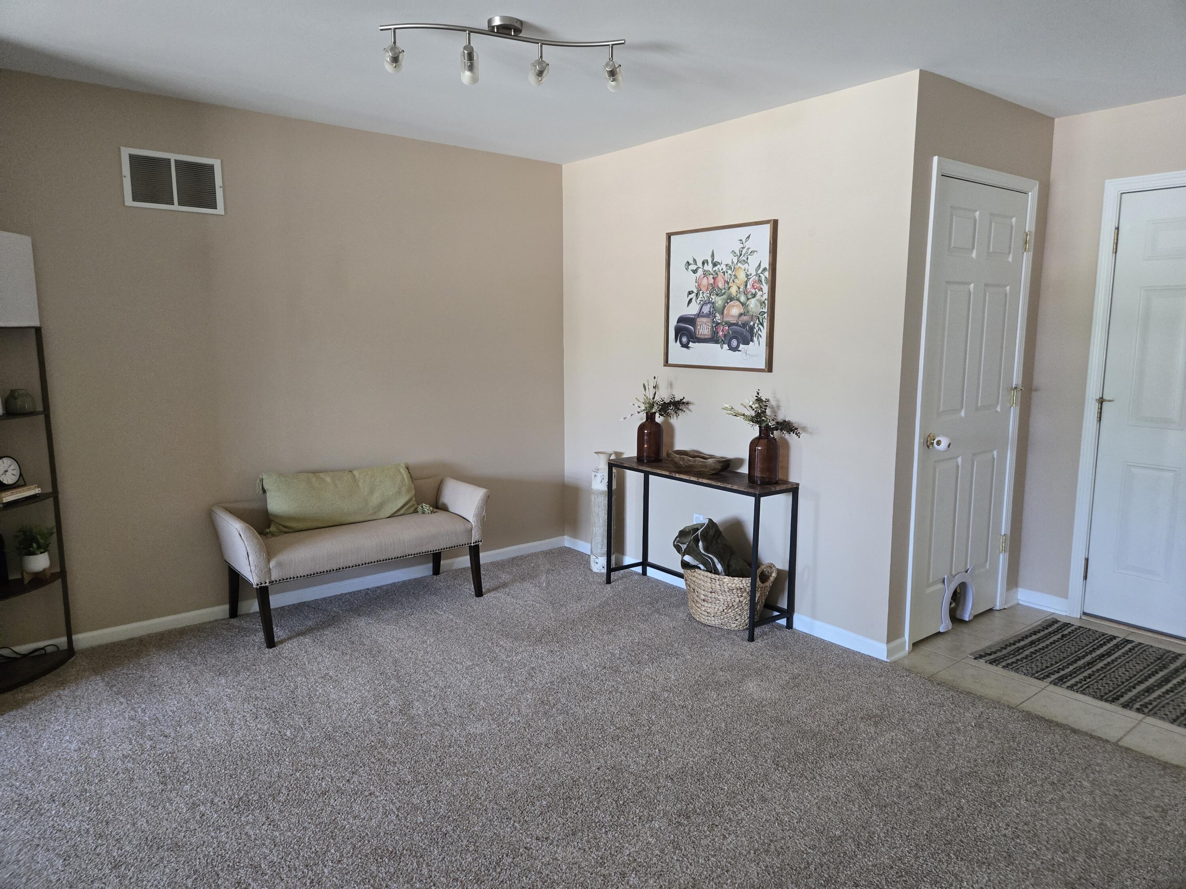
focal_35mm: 23
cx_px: 593
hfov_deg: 73.9
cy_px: 444
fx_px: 788
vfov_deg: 58.9
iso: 640
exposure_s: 1/120
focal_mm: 5.4
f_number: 1.8
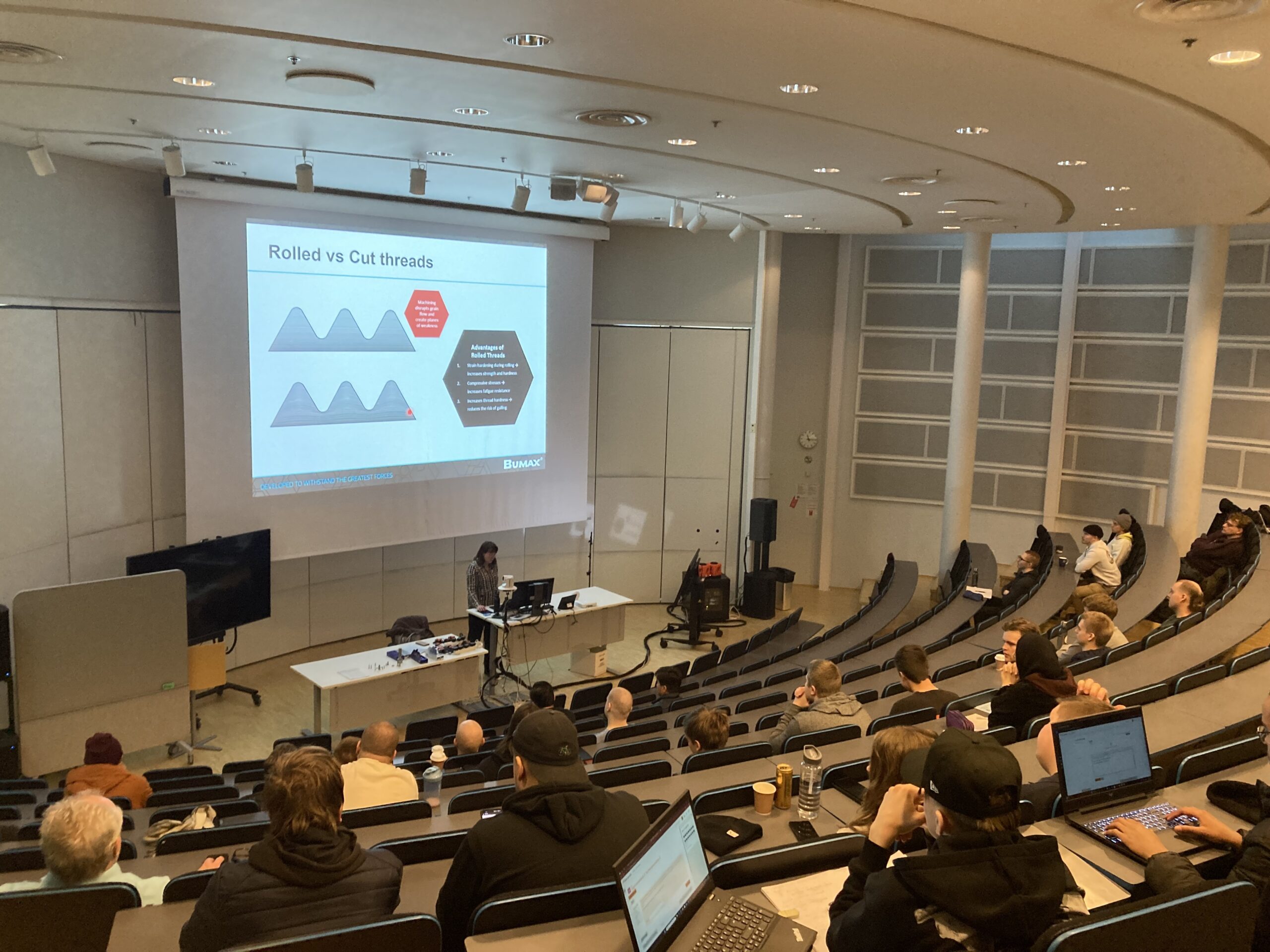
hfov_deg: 63.4
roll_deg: -1.7
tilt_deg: -7.0
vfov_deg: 49.7
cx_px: 635
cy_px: 476
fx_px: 1027
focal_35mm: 28
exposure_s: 1/33
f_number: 1.8
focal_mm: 3.99
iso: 250
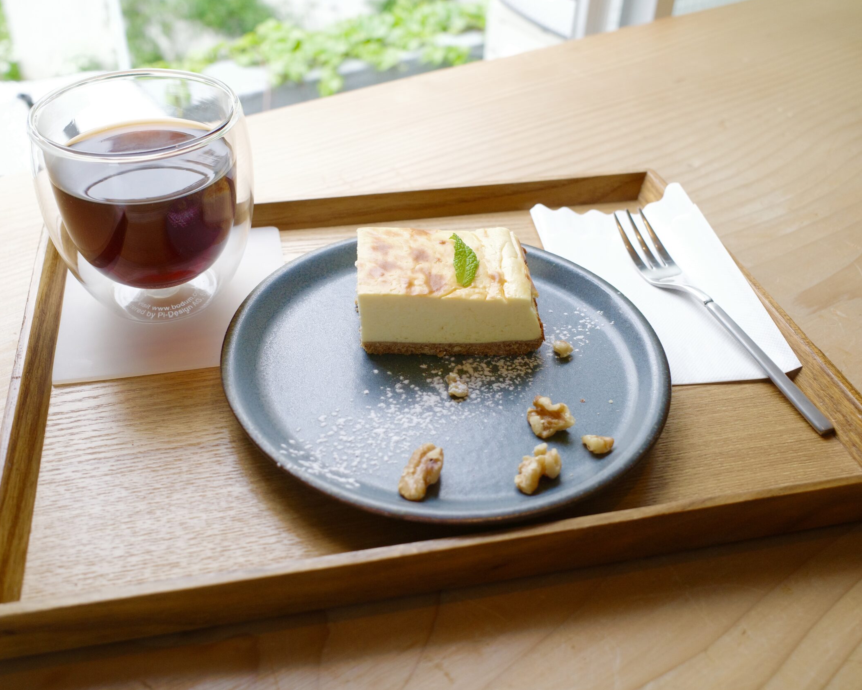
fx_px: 816
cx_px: 390
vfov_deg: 45.8
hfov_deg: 55.6
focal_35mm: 32
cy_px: 347
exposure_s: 1/640
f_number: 4
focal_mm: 18.3
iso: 800
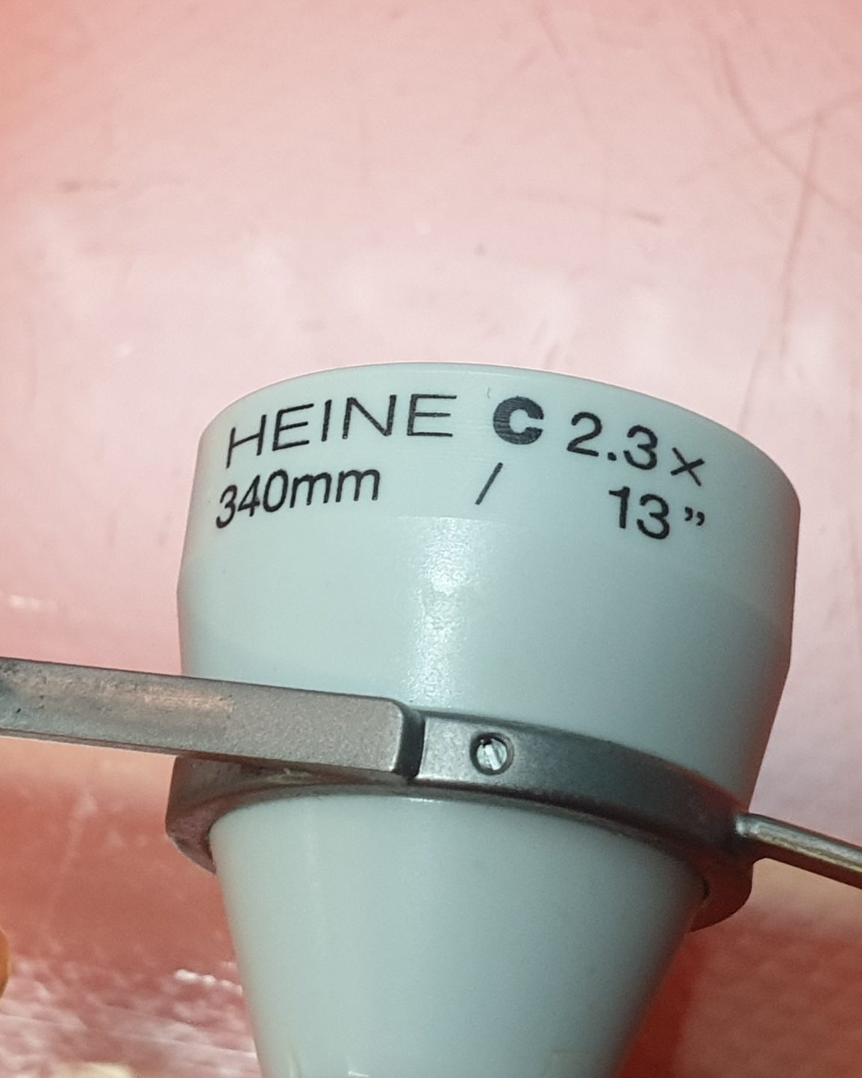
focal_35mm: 45
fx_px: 1435
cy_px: 540
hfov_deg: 33.4
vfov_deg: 41.2
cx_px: 419
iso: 200
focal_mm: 4.3
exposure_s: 1/50
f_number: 2.4
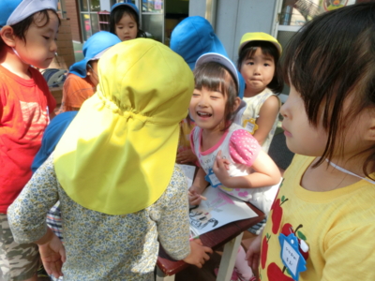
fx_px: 260
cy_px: 140
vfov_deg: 56.8
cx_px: 188
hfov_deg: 71.6
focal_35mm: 24
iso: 160
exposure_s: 1/250
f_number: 3
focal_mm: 4.24
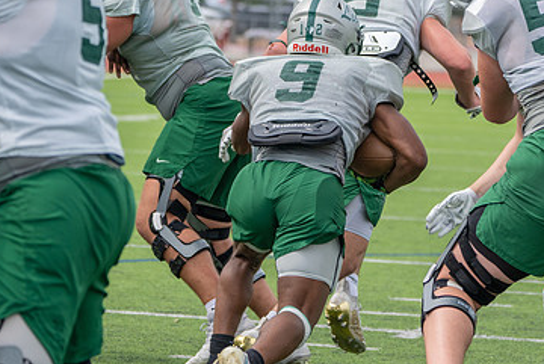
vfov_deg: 5.5
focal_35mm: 251
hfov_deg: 8.2
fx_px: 3797
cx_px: 345
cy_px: 150
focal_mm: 156
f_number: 5.6
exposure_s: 1/1250
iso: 400
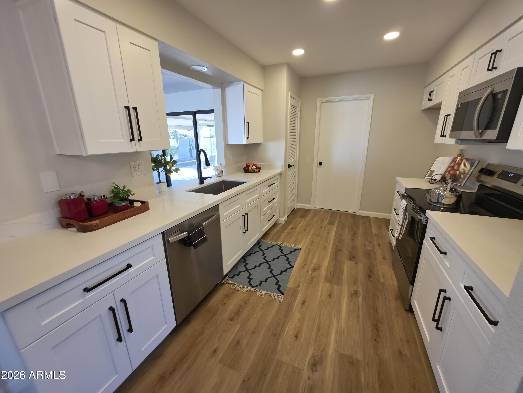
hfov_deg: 106.2
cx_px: 262
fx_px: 196
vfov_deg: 89.9
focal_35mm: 13
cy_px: 196
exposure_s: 1/120
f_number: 1.9
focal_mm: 2.2
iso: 50
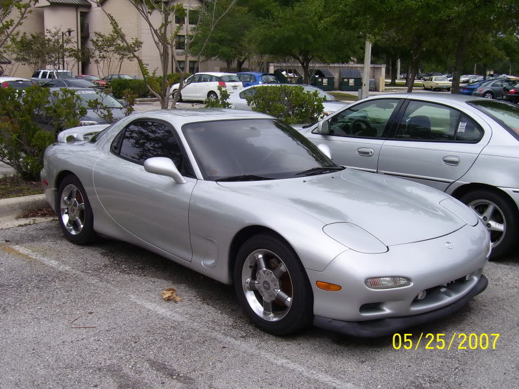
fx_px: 630
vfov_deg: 34.3
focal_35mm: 42
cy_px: 194
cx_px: 260
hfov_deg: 44.8
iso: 80
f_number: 5.6
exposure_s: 1/350
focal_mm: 7
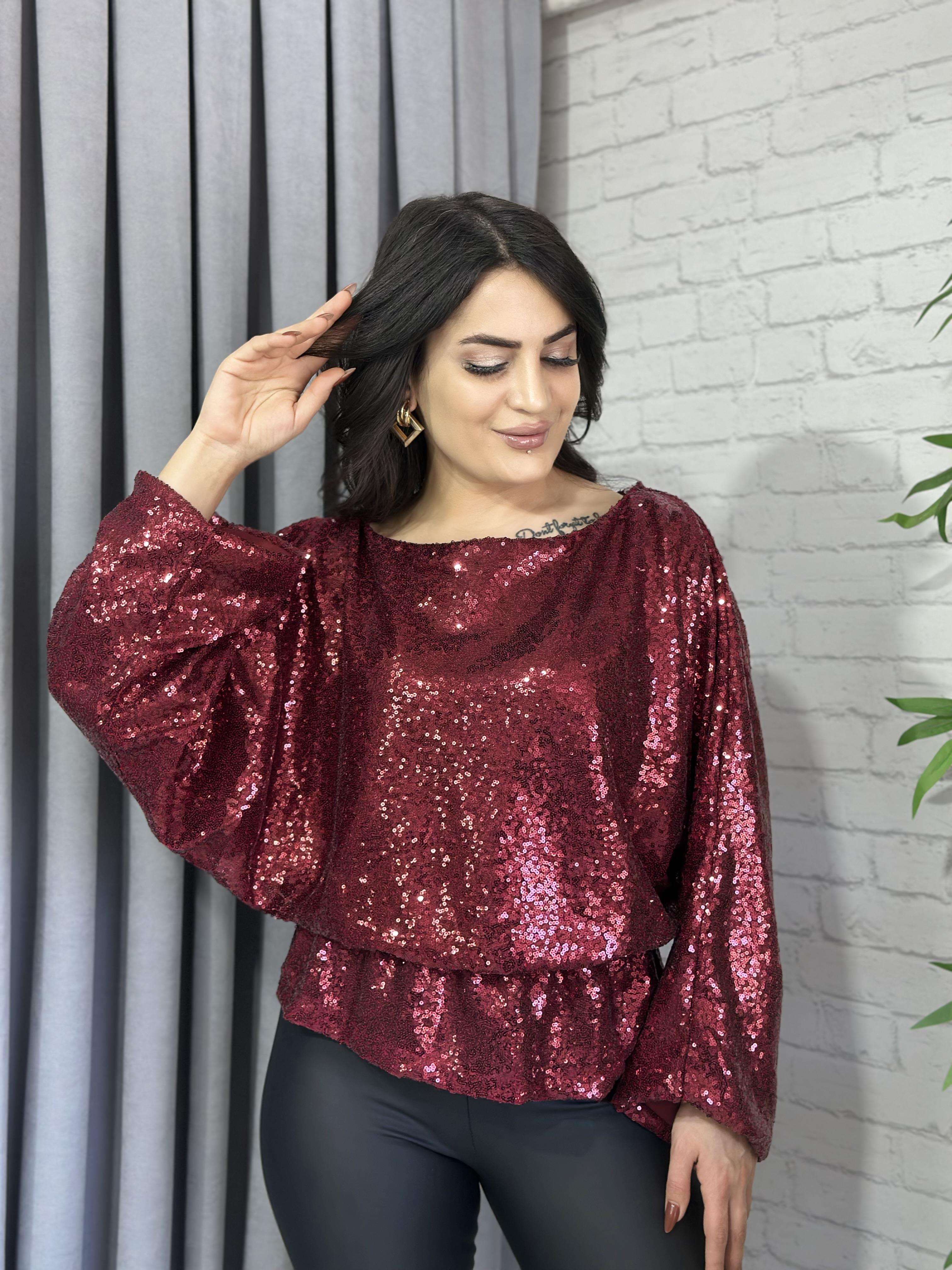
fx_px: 1760
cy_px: 635
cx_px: 476
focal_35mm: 48
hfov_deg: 30.3
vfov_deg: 39.7
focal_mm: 6.86
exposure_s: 1/100
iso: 80
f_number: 1.78
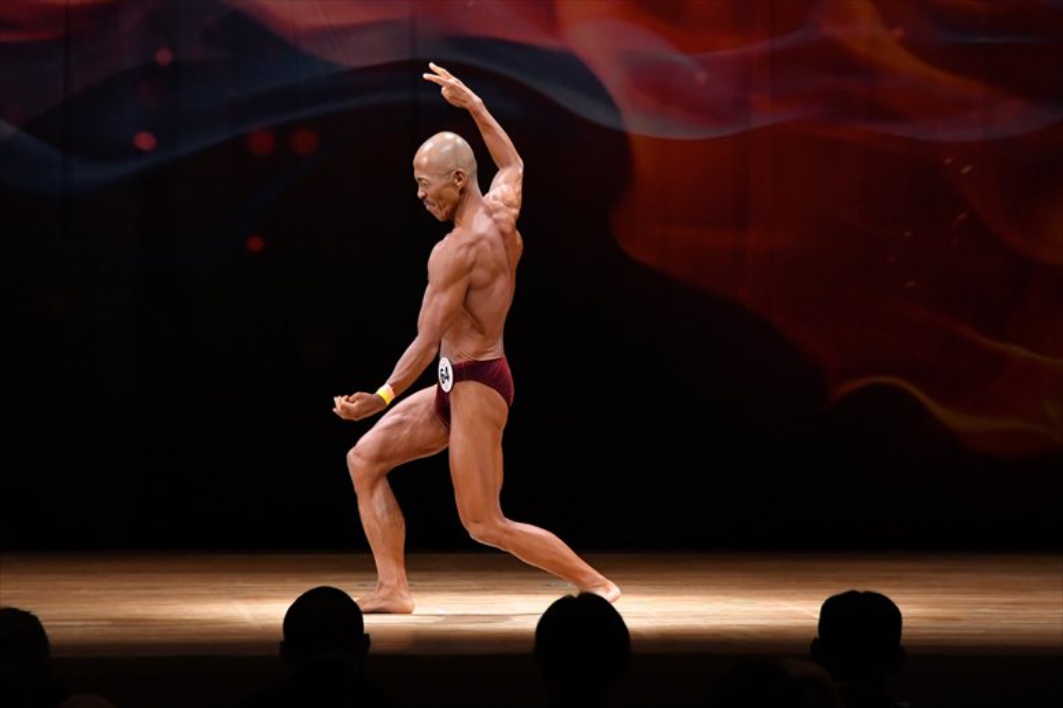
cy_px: 354
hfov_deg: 9.2
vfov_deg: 6.1
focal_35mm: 225
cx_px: 532
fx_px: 6641
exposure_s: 1/400
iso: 4000
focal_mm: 150
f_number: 5.6
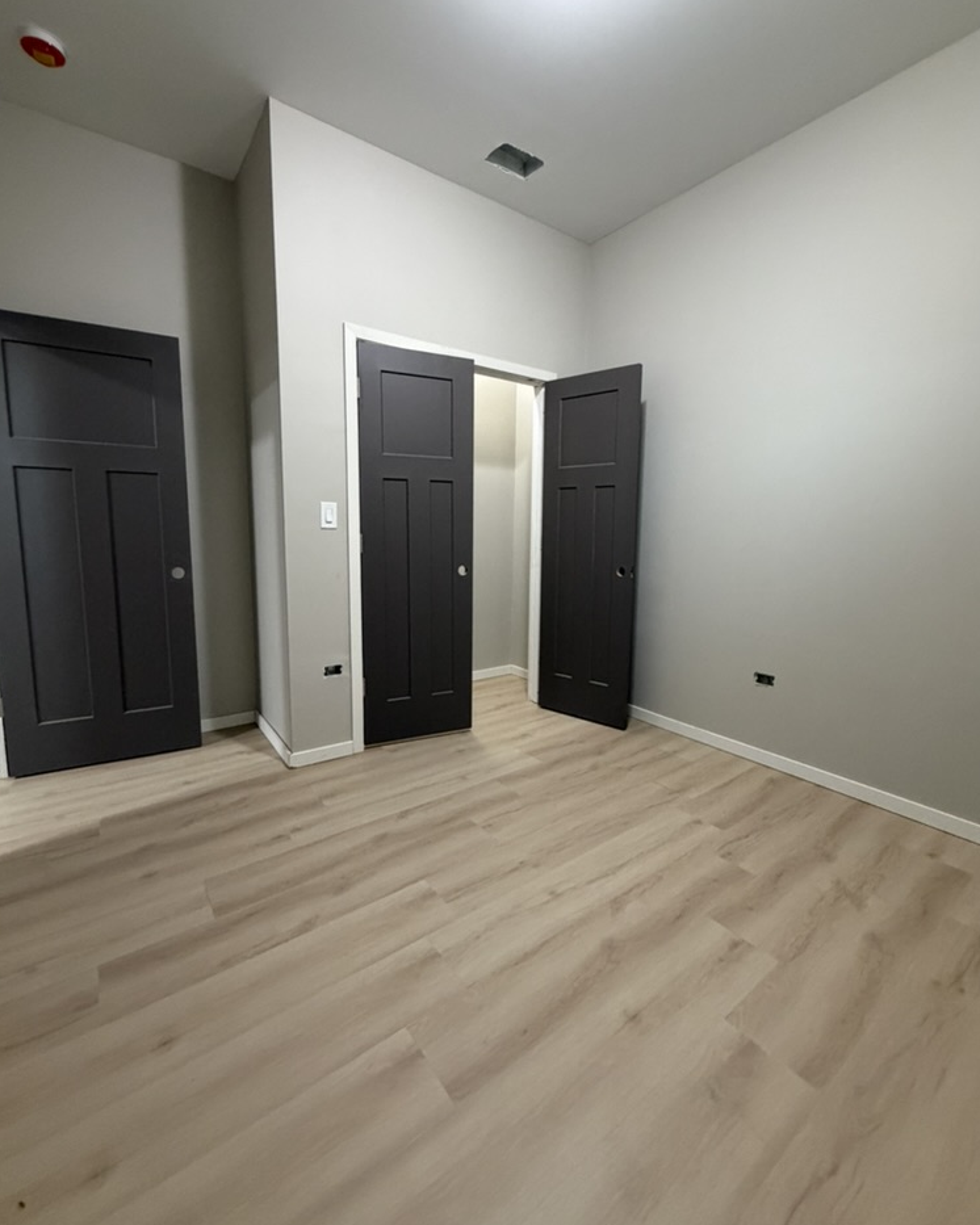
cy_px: 593
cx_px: 501
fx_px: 544
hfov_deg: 84.0
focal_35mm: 15
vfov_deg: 96.8
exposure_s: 1/60
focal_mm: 2.22
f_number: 2.2
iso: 400
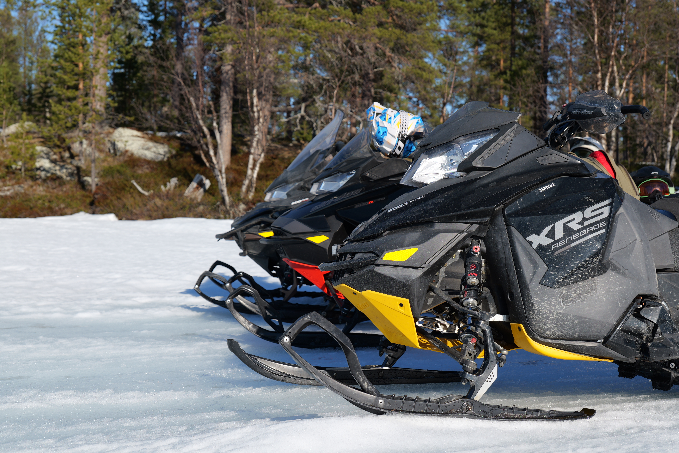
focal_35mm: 58
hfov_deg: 34.5
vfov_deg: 23.4
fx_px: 1094
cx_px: 340
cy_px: 226
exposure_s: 1/320
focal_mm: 58
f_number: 6.3
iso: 100
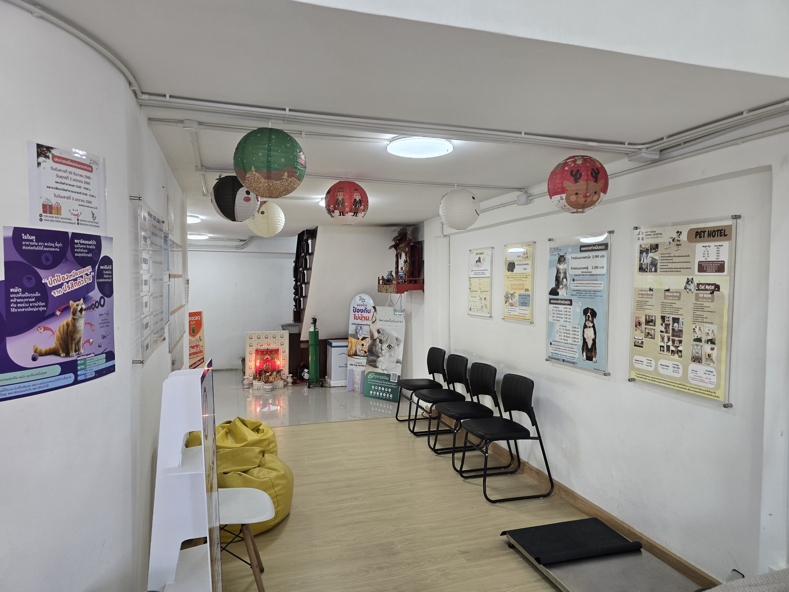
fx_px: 524
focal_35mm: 23
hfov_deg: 73.9
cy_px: 296
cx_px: 394
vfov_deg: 58.9
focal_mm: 6.3
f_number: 1.7
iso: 160
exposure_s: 1/100
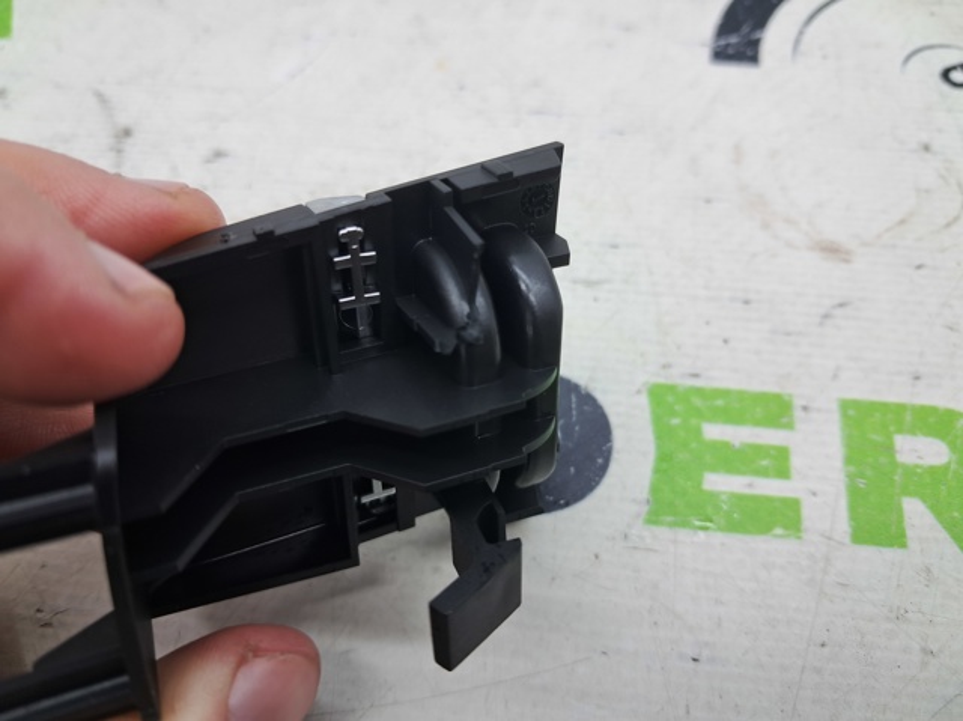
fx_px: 751
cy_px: 360
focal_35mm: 27
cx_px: 482
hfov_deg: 65.4
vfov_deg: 51.3
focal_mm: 4
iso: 50
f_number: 1.8
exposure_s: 1/50
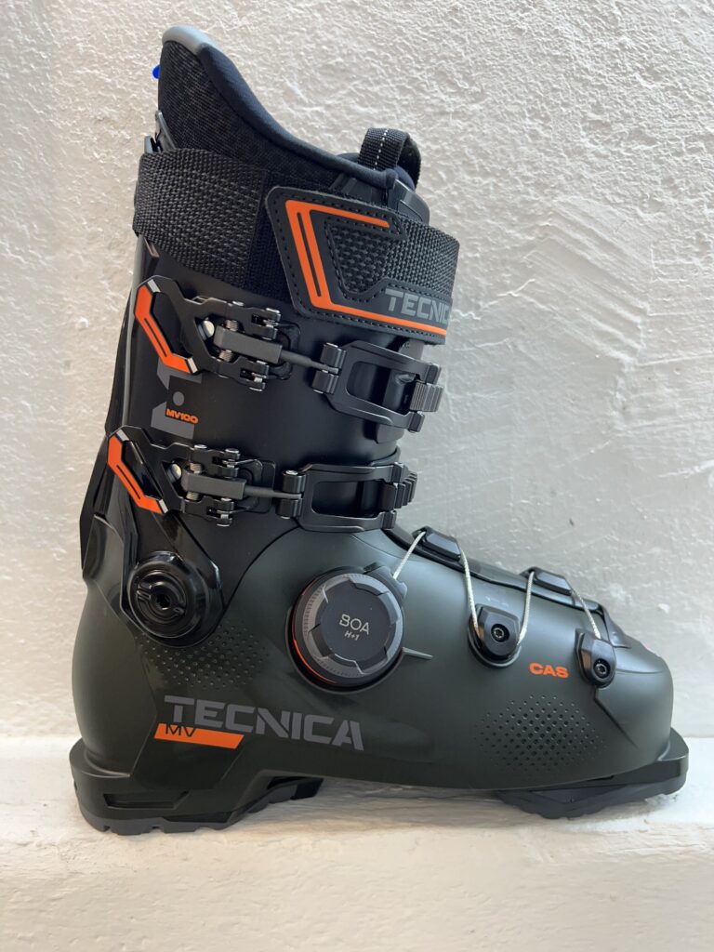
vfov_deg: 67.3
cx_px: 357
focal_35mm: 26
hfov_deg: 53.1
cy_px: 476
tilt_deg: -4.6
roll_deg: -0.6
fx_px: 715
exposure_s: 1/100
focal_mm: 5.7
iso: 100
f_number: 1.5
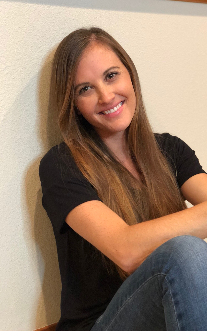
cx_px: 121
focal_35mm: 56
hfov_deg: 23.1
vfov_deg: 36.3
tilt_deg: -10.9
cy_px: 167
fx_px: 505
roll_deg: +0.8
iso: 160
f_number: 2.4
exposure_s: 1/13
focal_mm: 6
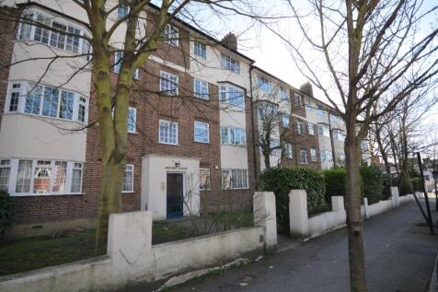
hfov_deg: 100.4
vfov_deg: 77.3
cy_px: 146
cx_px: 219
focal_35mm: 15
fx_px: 182
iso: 100
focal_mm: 10
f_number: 5.6
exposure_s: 1/125
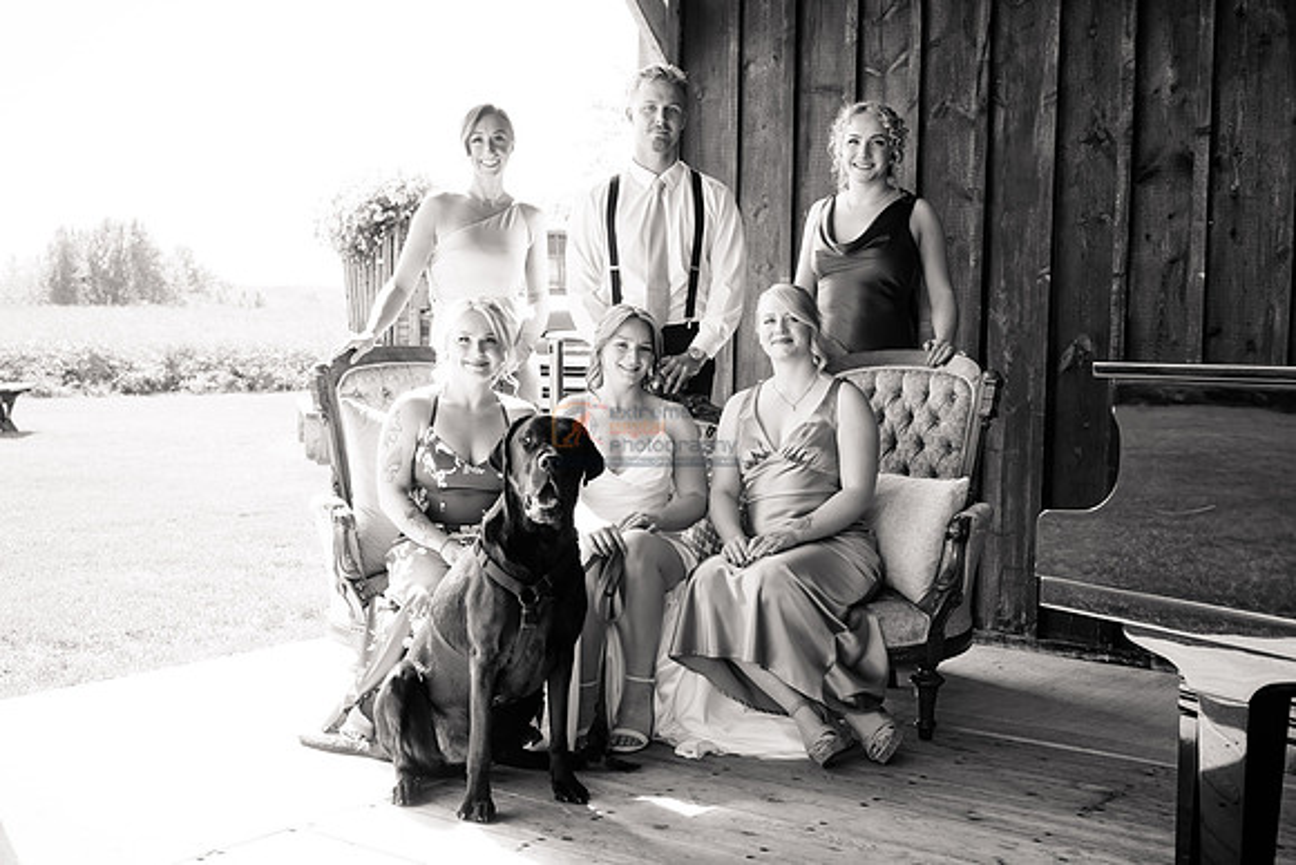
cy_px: 432
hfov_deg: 45.4
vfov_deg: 31.2
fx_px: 1548
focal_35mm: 43
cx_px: 648
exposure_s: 1/100
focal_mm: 43
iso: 400
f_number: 7.1
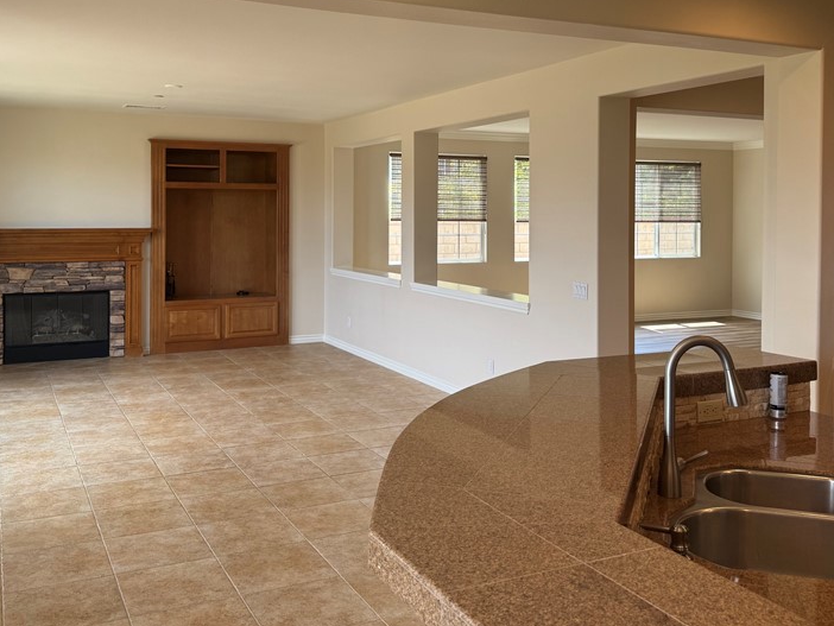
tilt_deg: -0.9
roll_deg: -0.5
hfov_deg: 52.6
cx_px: 416
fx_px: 844
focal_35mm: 35
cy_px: 214
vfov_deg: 40.3
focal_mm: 6.76
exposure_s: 1/120
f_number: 1.78
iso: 64
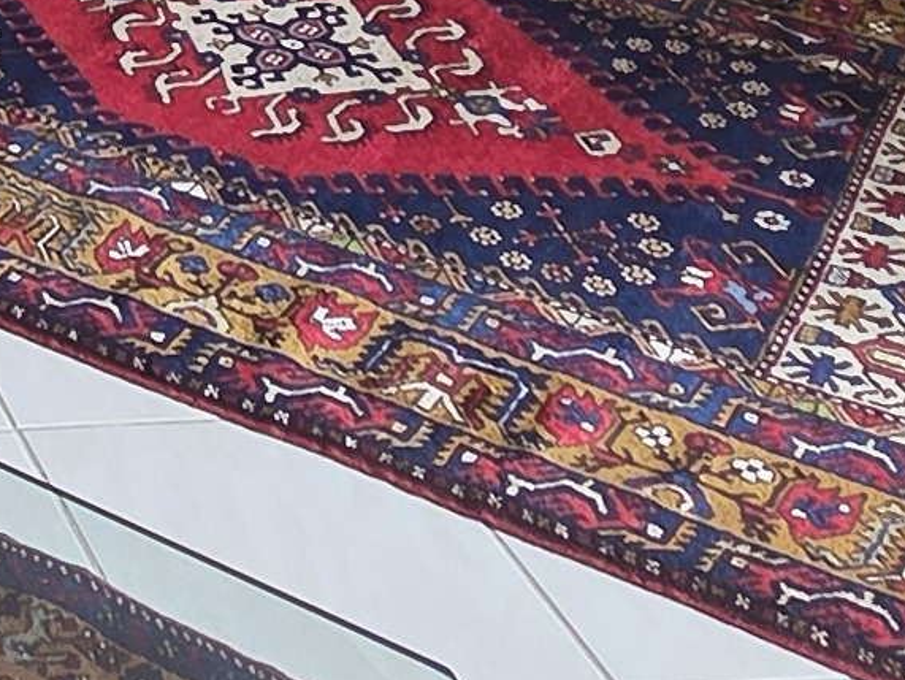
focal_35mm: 91
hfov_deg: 17.3
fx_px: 2381
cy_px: -867
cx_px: -759
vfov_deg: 13.0
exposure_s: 1/100
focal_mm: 2.2
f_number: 2.2
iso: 125
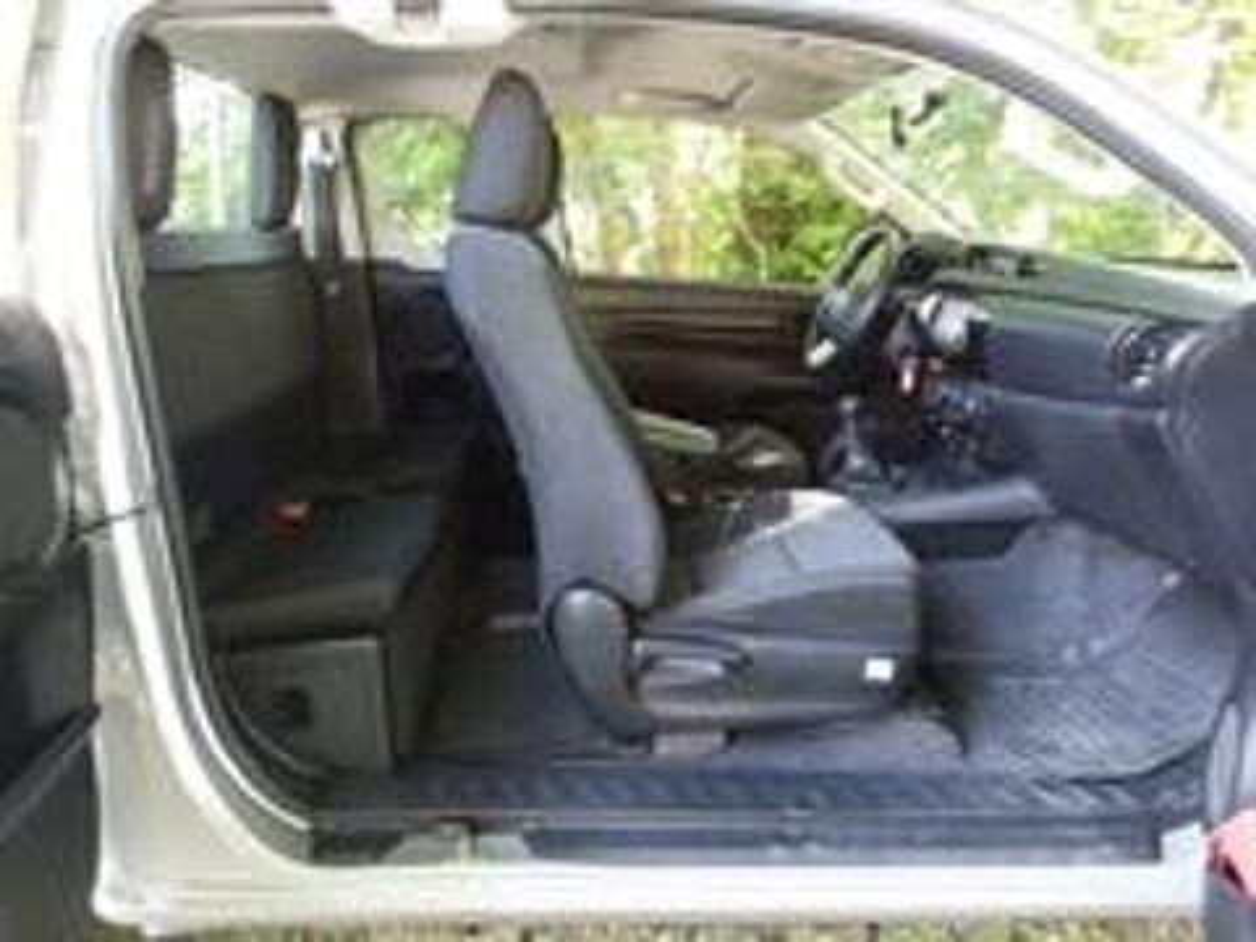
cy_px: 471
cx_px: 628
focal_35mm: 28
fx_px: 1016
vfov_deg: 49.7
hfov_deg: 63.4
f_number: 1.9
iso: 250
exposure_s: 1/30
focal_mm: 2.91
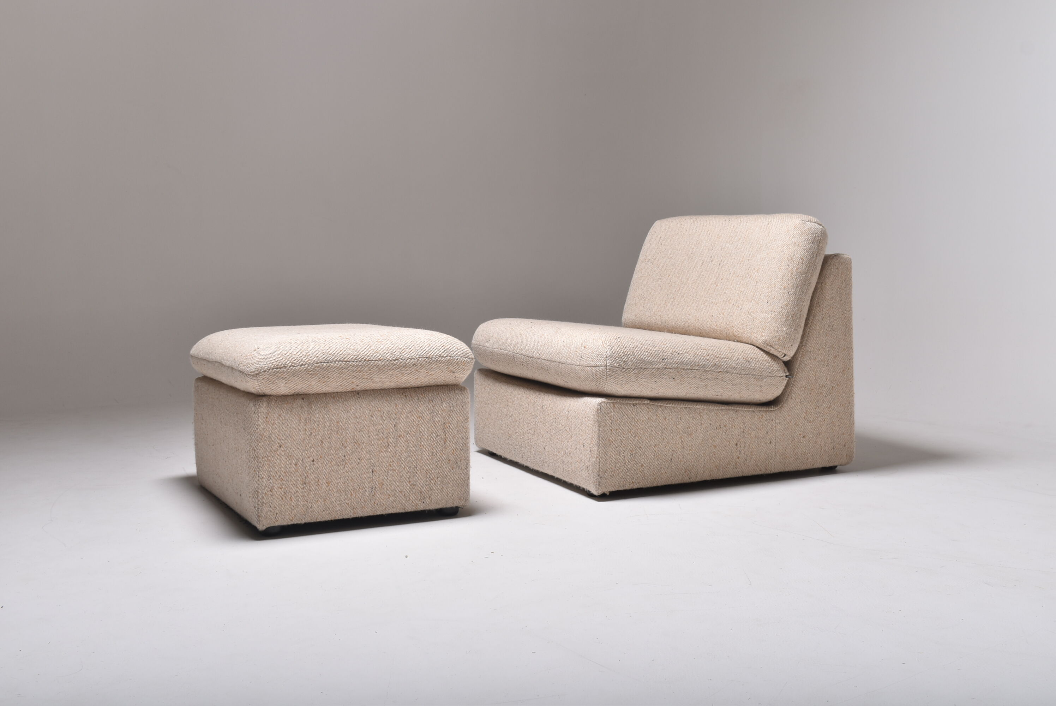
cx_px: 528
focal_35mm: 38
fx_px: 1101
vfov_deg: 35.6
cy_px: 353
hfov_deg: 51.2
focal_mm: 25
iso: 100
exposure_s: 1/200
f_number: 11
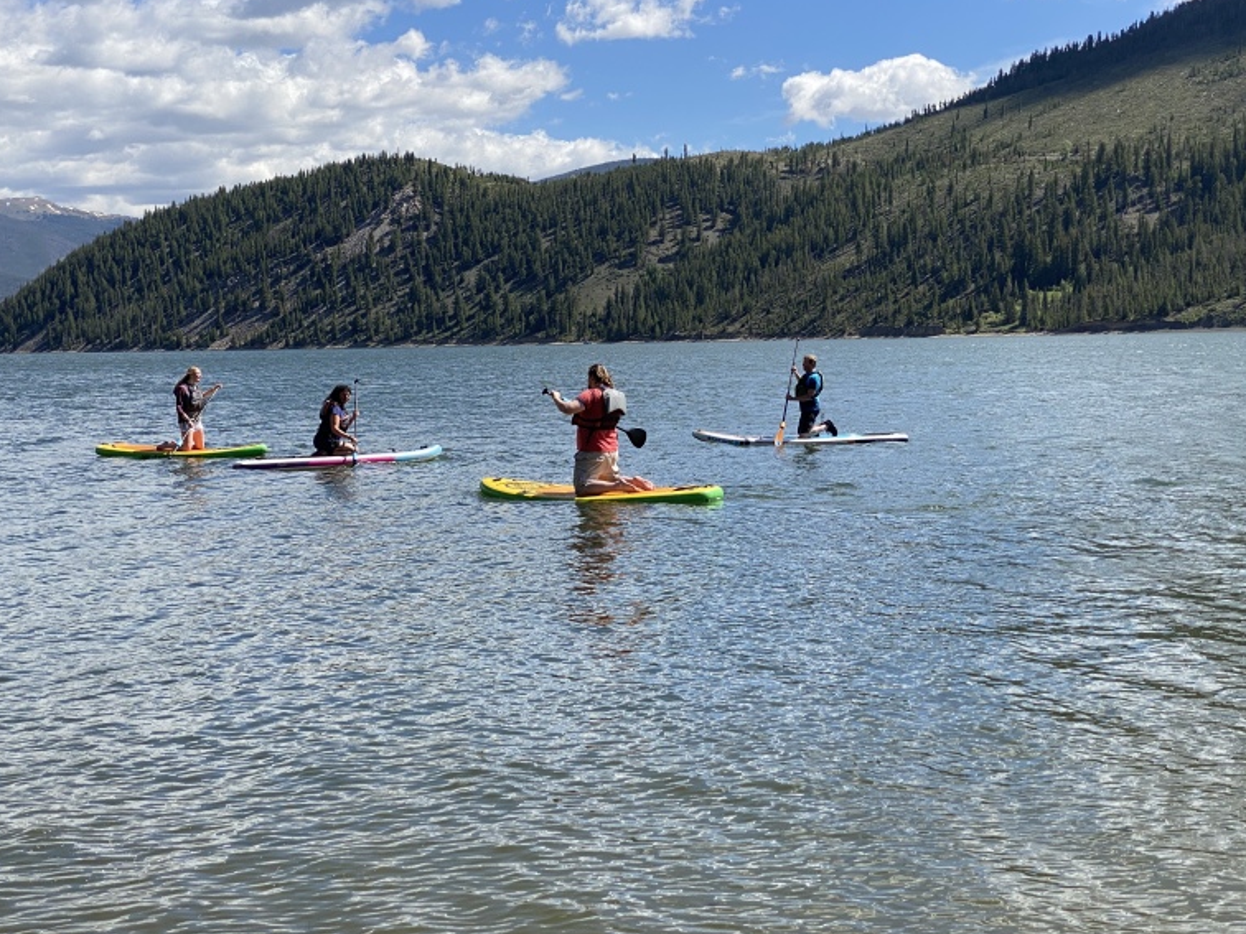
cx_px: 615
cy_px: 471
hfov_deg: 34.9
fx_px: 1980
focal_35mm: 55
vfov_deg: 26.6
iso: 20
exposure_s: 1/1776
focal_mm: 6
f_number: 2
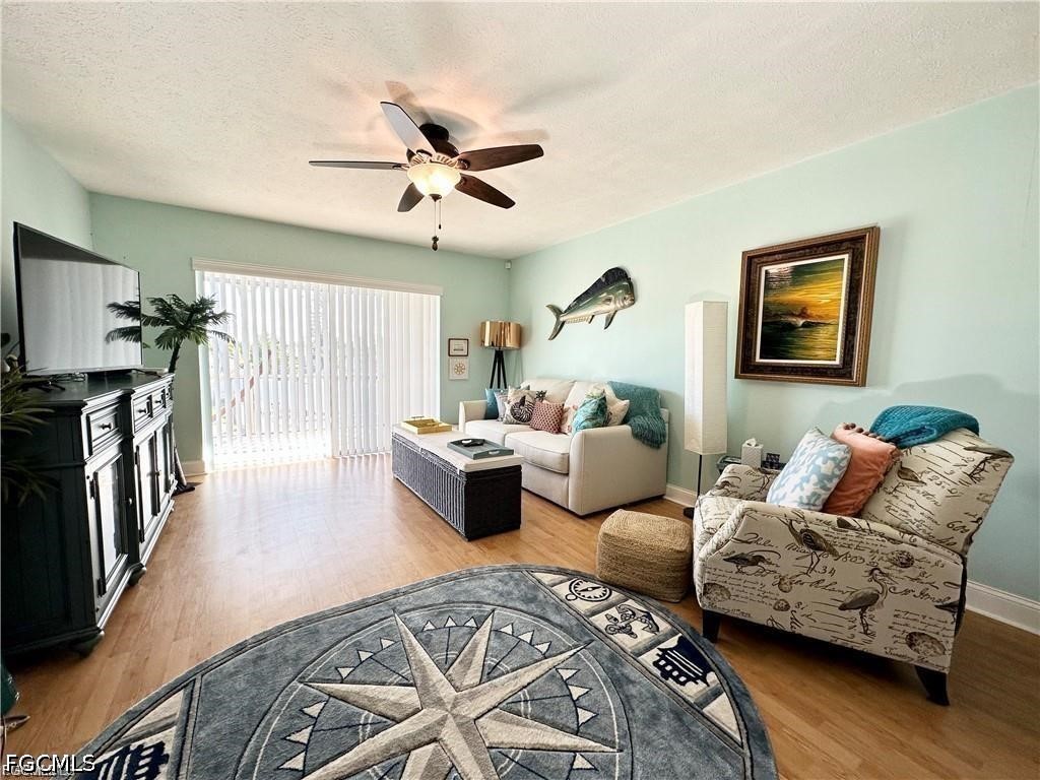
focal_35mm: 14
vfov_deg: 85.7
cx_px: 520
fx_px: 421
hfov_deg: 102.1
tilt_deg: -5.7
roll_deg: -1.4
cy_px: 390
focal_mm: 2.22
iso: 64
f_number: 2.2
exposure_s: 1/120
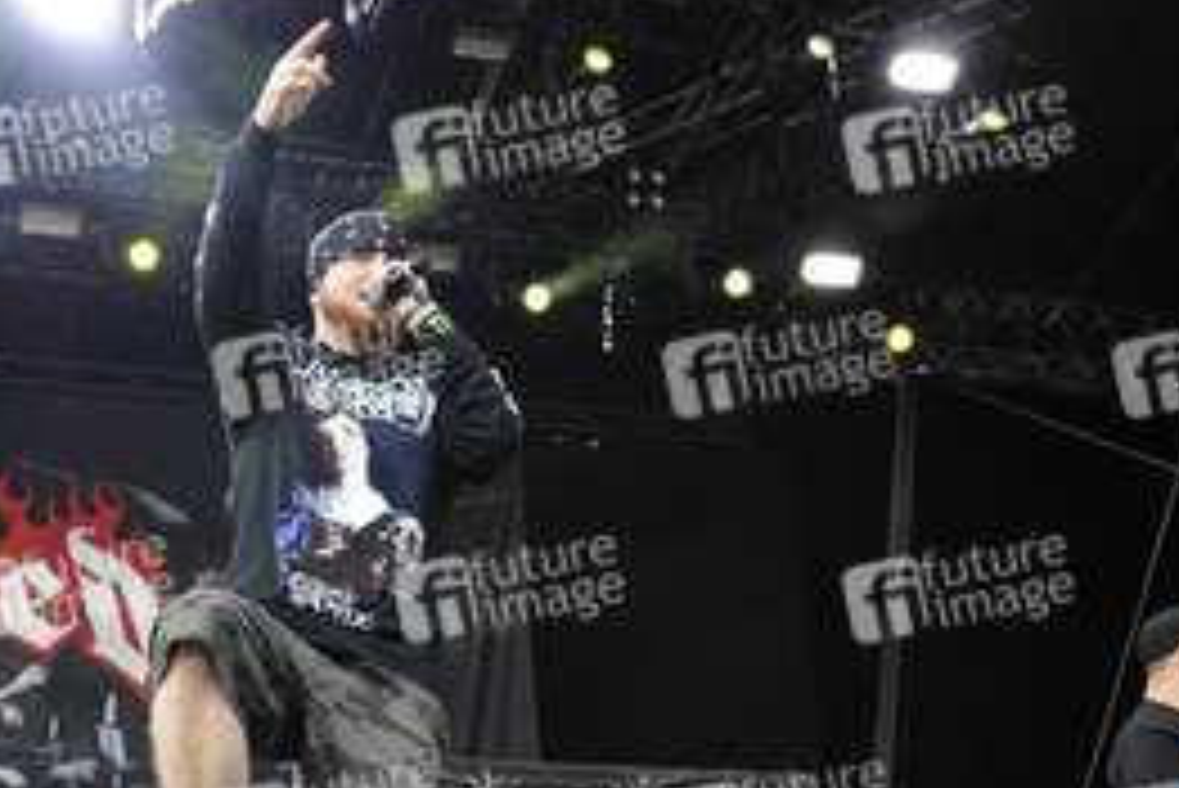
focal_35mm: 55
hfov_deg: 35.8
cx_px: 387
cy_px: 477
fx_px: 1802
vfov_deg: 24.6
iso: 400
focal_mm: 32
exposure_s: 1/200
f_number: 2.8
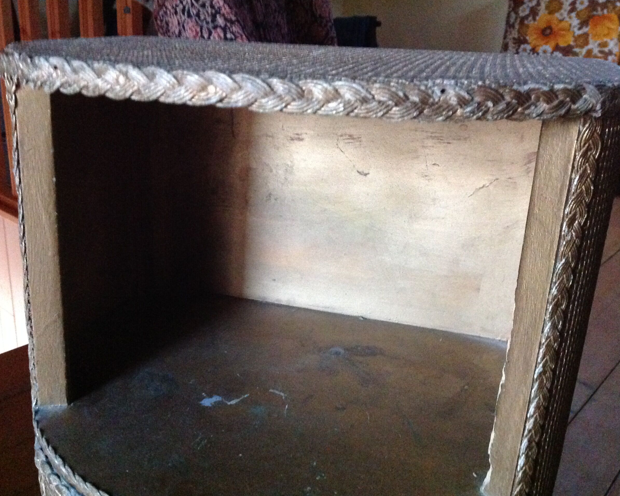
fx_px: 679
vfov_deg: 40.1
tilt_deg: -21.4
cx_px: 295
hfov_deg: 49.1
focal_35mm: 37
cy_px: 246
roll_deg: -2.6
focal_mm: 4.28
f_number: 2.4
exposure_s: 1/15
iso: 800
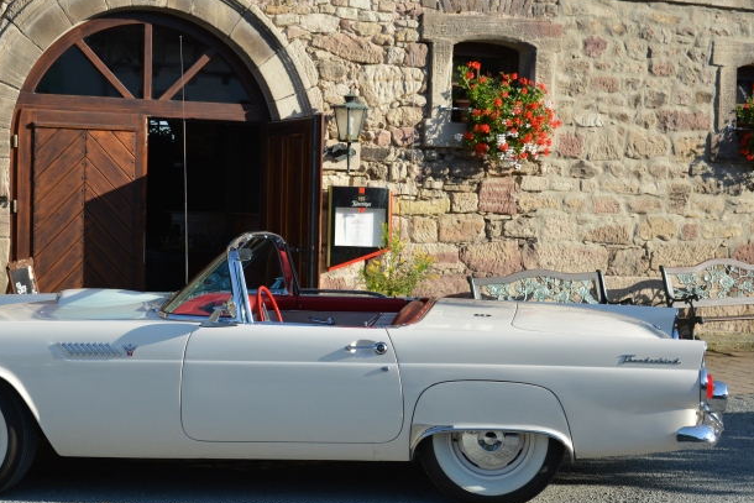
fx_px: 1236
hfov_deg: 33.8
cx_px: 288
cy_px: 295
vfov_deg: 23.0
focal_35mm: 59
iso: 400
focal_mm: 30
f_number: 5
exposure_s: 1/1250
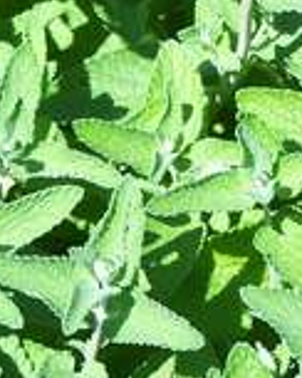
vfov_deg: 3.6
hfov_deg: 2.8
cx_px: 488
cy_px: -166
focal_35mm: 543
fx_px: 6079
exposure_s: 1/200
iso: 64
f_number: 4
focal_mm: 28
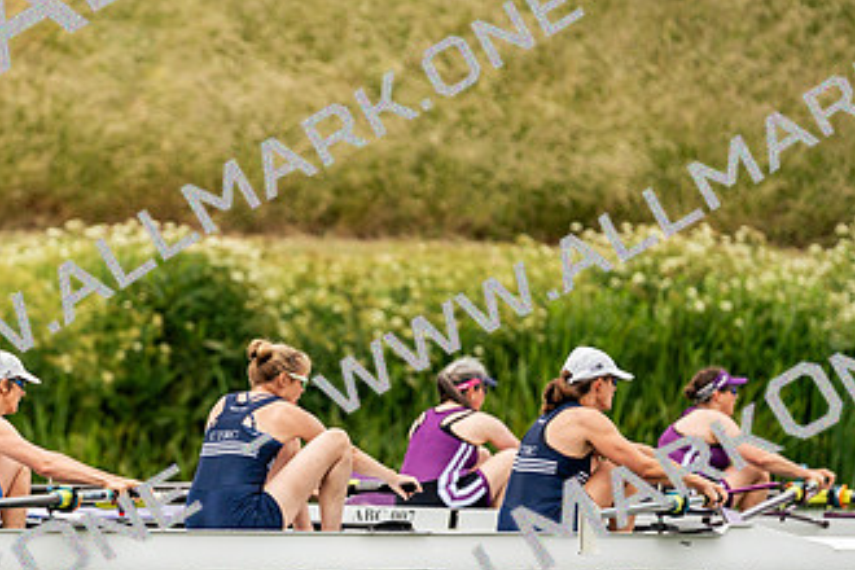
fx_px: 22347
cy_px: 457
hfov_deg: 2.2
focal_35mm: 941
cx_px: 124
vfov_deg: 1.5
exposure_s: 1/2000
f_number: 6.3
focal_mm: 535
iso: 400
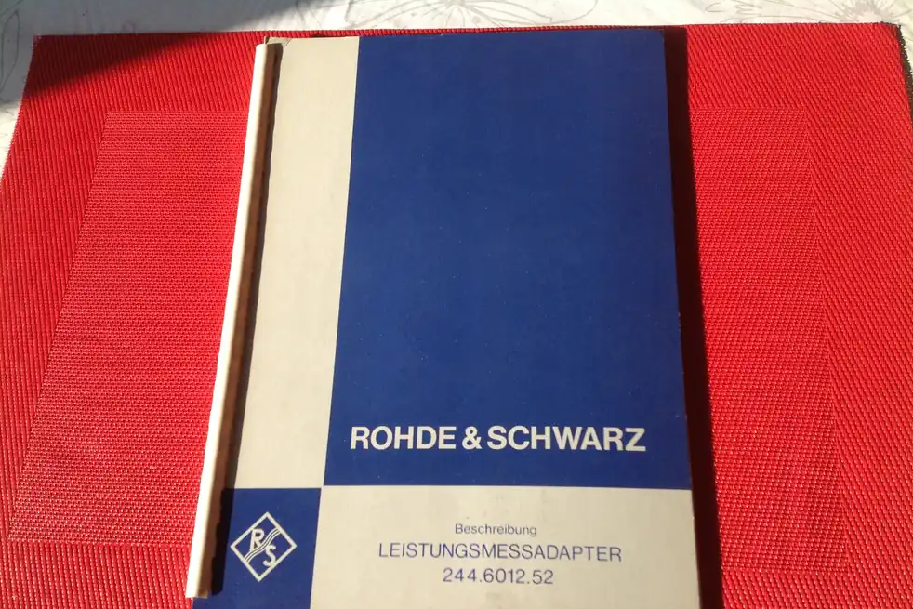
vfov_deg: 35.9
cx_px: 458
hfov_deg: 51.9
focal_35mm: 37
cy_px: 338
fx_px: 938
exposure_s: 1/605
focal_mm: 4.28
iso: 50
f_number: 2.4
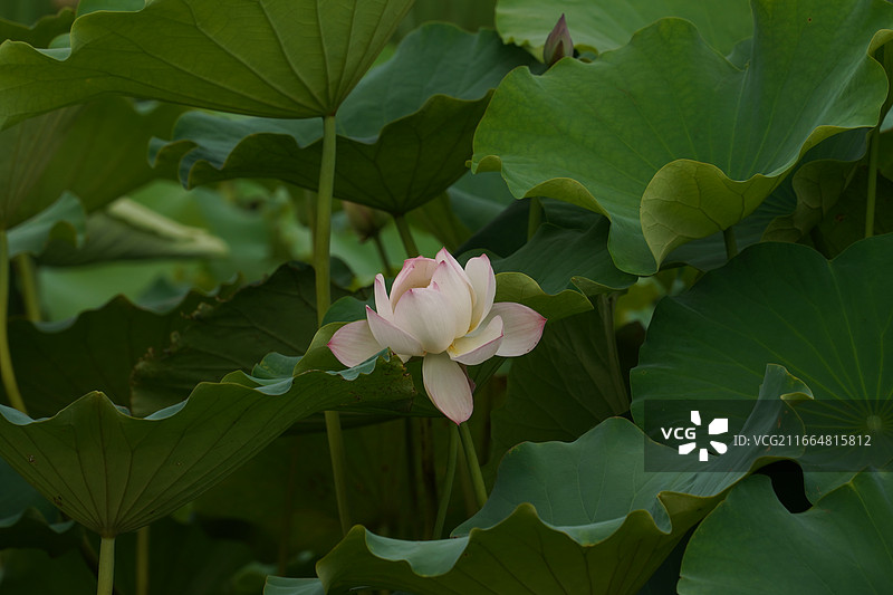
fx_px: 6646
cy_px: 298
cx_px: 446
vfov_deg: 5.1
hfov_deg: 7.7
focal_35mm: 268
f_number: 7.1
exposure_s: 1/320
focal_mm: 179
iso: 100
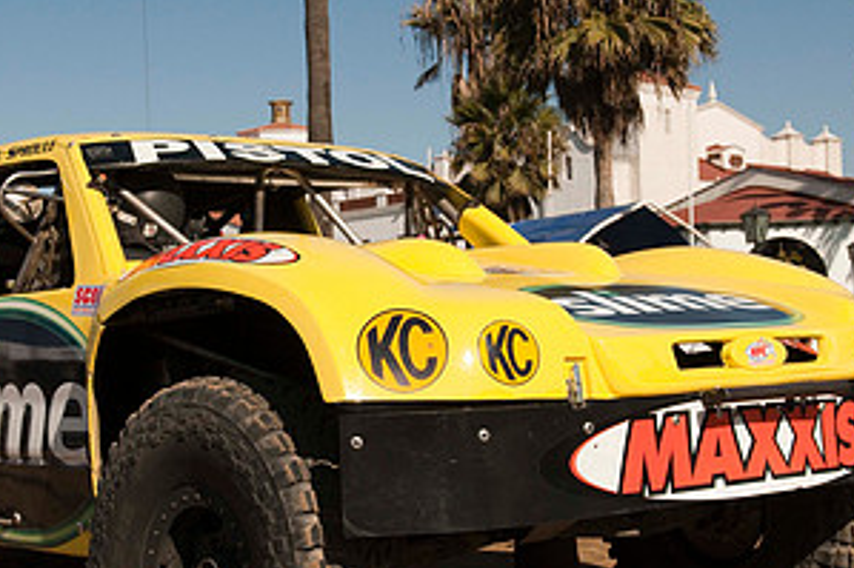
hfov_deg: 30.5
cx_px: 374
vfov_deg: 20.6
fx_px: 1565
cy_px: 318
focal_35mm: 66
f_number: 8
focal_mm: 34
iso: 320
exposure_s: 1/2500
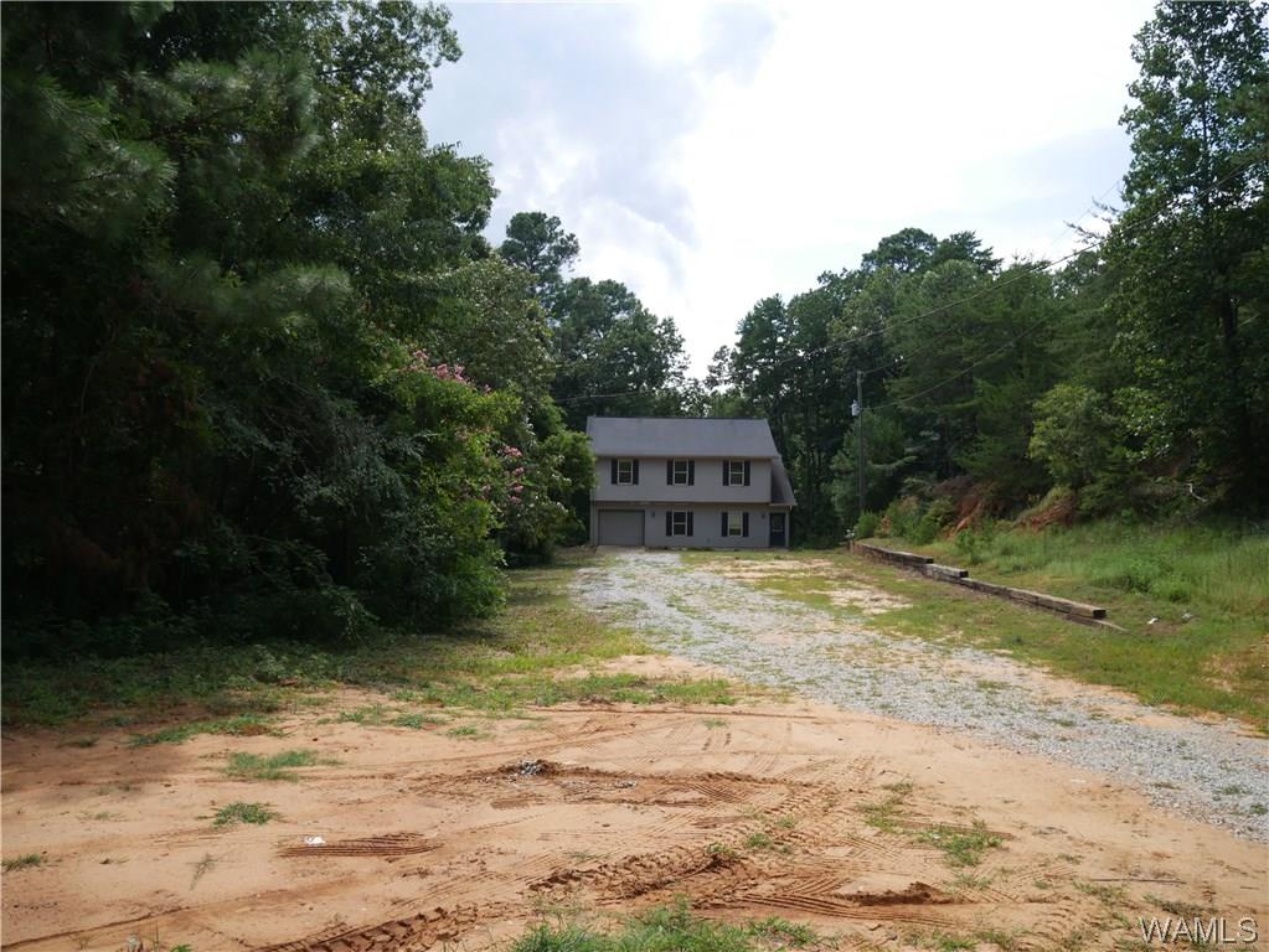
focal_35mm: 24
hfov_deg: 71.6
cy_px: 476
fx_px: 880
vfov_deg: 56.8
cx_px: 634
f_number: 3.5
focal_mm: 12
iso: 400
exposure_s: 1/2000
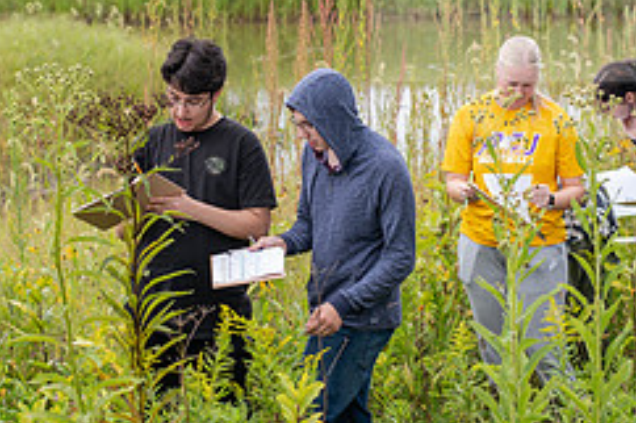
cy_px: 180
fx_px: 2118
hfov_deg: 17.1
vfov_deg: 11.4
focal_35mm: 120
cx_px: 292
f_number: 3.2
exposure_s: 1/320
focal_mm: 50
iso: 80
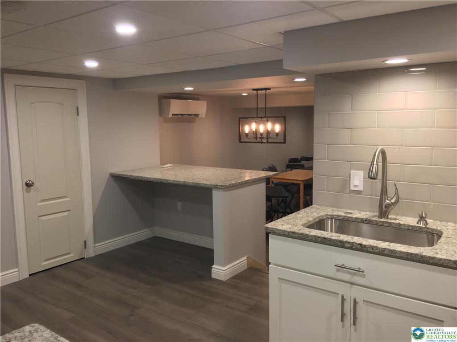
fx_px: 383
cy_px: 171
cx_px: 228
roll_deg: +0.9
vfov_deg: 48.2
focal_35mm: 29
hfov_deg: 61.7
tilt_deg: -8.4
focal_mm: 4.15
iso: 64
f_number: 2.2
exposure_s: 1/30
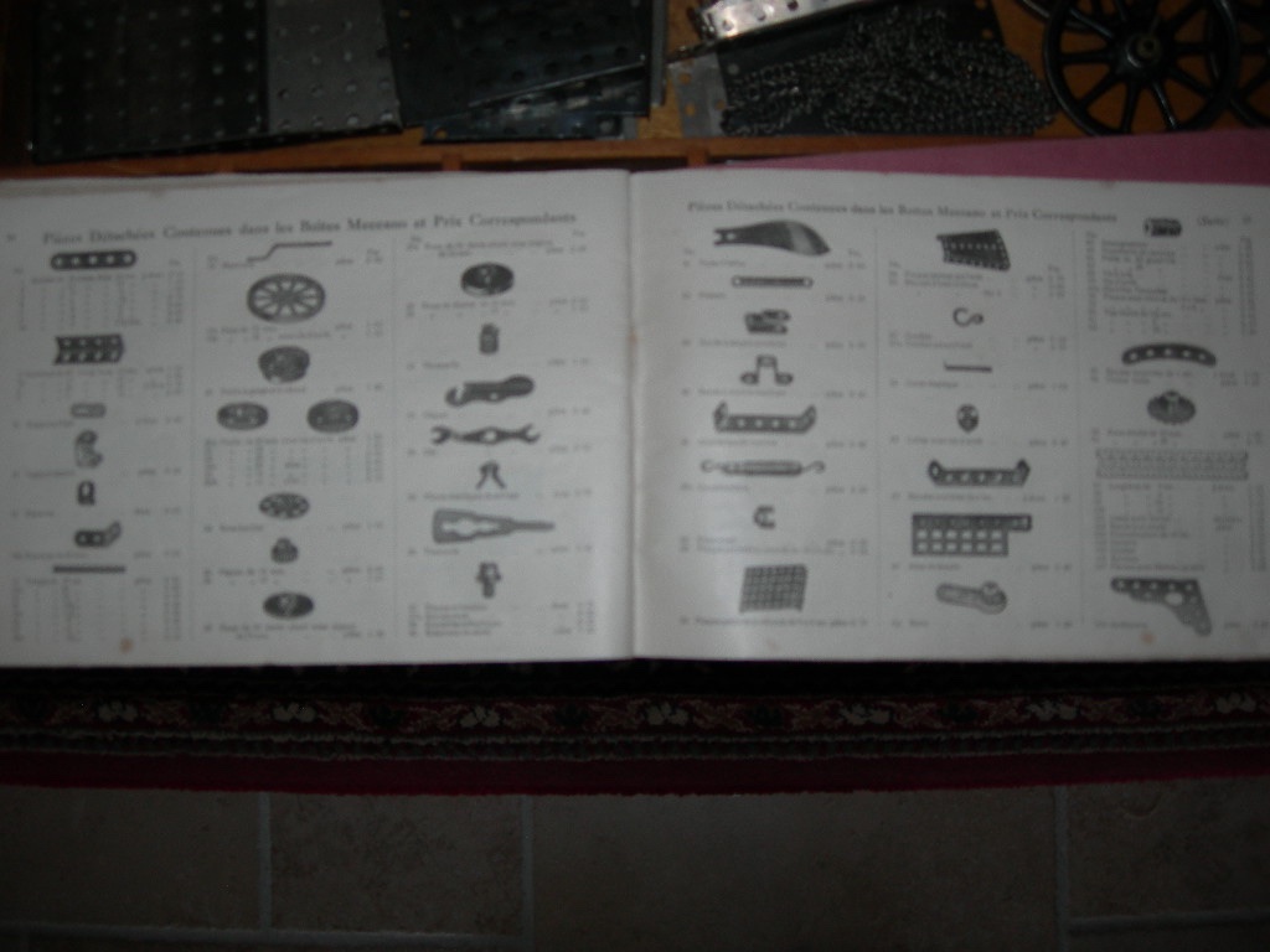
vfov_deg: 37.7
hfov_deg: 49.0
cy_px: 476
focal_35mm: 38
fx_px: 1394
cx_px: 635
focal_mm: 7.8
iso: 50
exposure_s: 1/60.1
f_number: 2.8
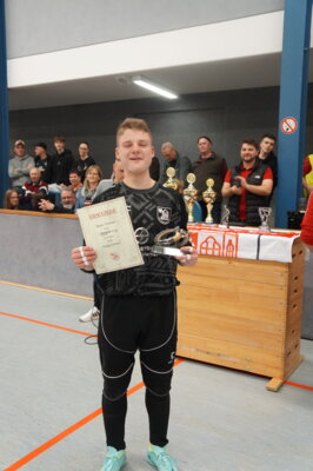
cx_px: 156
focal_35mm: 34
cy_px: 236
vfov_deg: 55.1
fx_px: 451
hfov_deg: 38.3
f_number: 4
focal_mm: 23
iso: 1000
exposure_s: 1/60
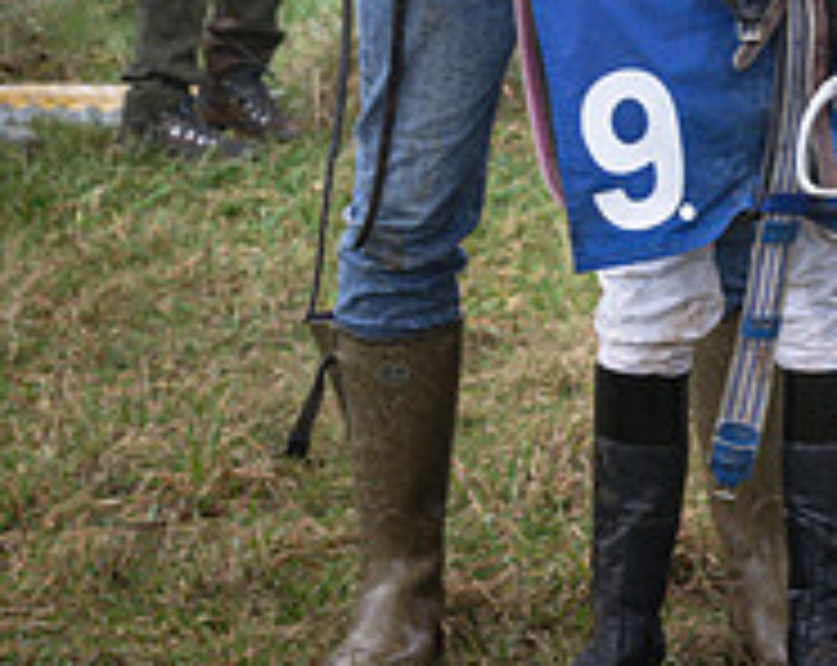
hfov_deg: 8.0
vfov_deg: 6.4
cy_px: -279
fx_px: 5908
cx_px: 1112
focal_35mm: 239
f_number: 6.3
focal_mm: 70
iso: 1250
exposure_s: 1/125
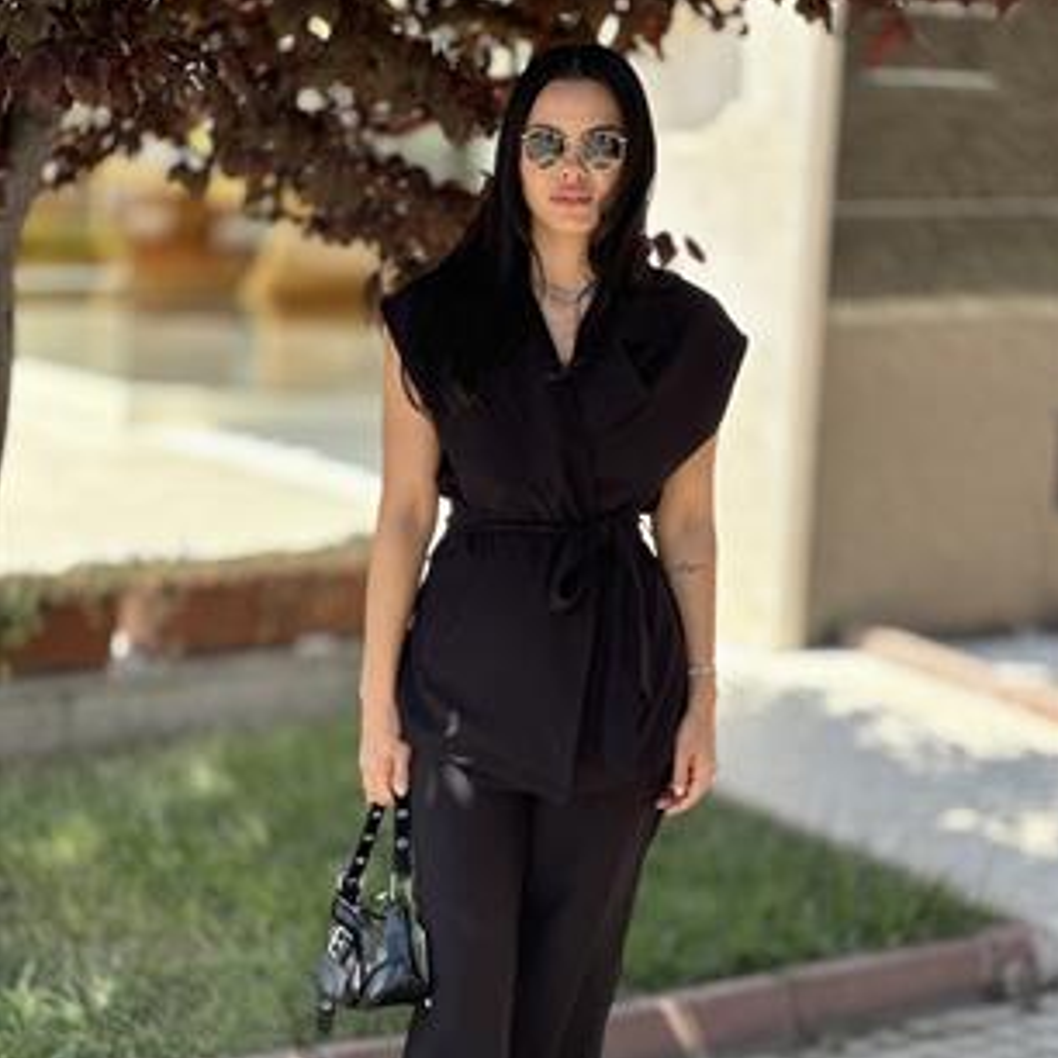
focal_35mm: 92
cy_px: 693
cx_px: 532
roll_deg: -3.6
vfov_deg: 18.8
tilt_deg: -12.6
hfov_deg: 18.9
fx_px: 3181
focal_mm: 9
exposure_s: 1/155
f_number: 2.8
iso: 40
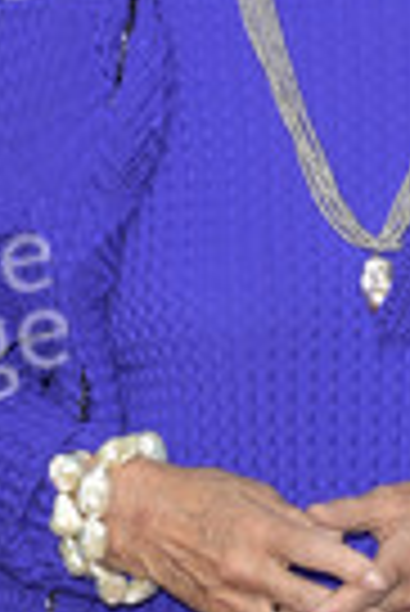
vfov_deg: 7.2
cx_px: 329
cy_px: 117
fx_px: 4890
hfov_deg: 4.8
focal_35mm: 287
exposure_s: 1/250
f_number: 6.3
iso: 640
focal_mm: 98
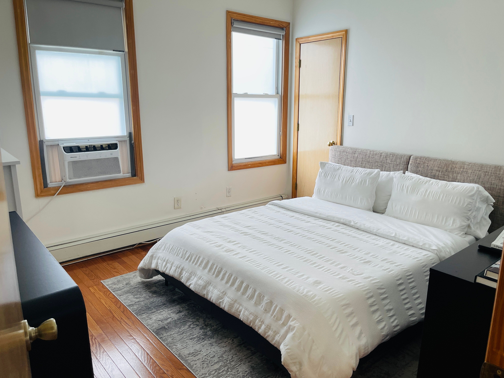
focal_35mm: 25
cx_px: 252
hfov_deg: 69.4
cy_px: 189
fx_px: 364
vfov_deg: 54.9
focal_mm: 5.1
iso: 80
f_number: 1.6
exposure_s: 1/120
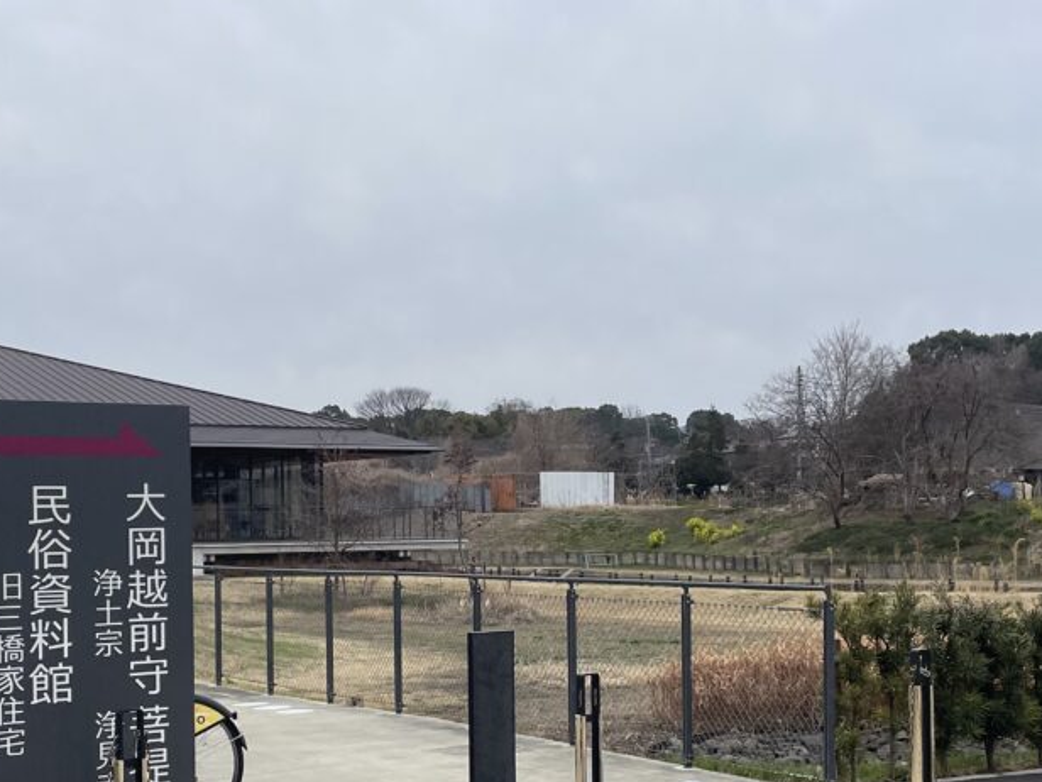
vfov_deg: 26.8
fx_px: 1625
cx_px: 516
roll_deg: -0.5
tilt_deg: -1.0
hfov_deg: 35.5
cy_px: 555
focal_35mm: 54
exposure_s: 1/2959
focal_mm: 4.2
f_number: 1.6
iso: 50
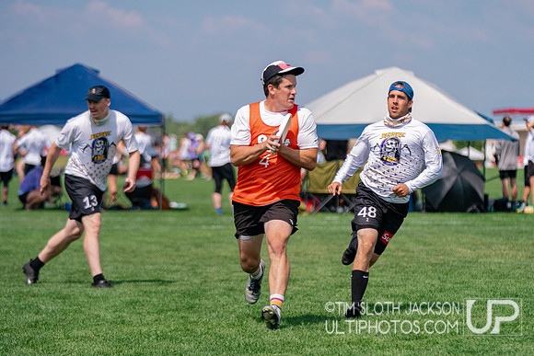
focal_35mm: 180
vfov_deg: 7.6
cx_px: 309
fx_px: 2671
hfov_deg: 11.4
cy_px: 200
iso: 640
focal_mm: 128
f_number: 2.8
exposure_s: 1/16000
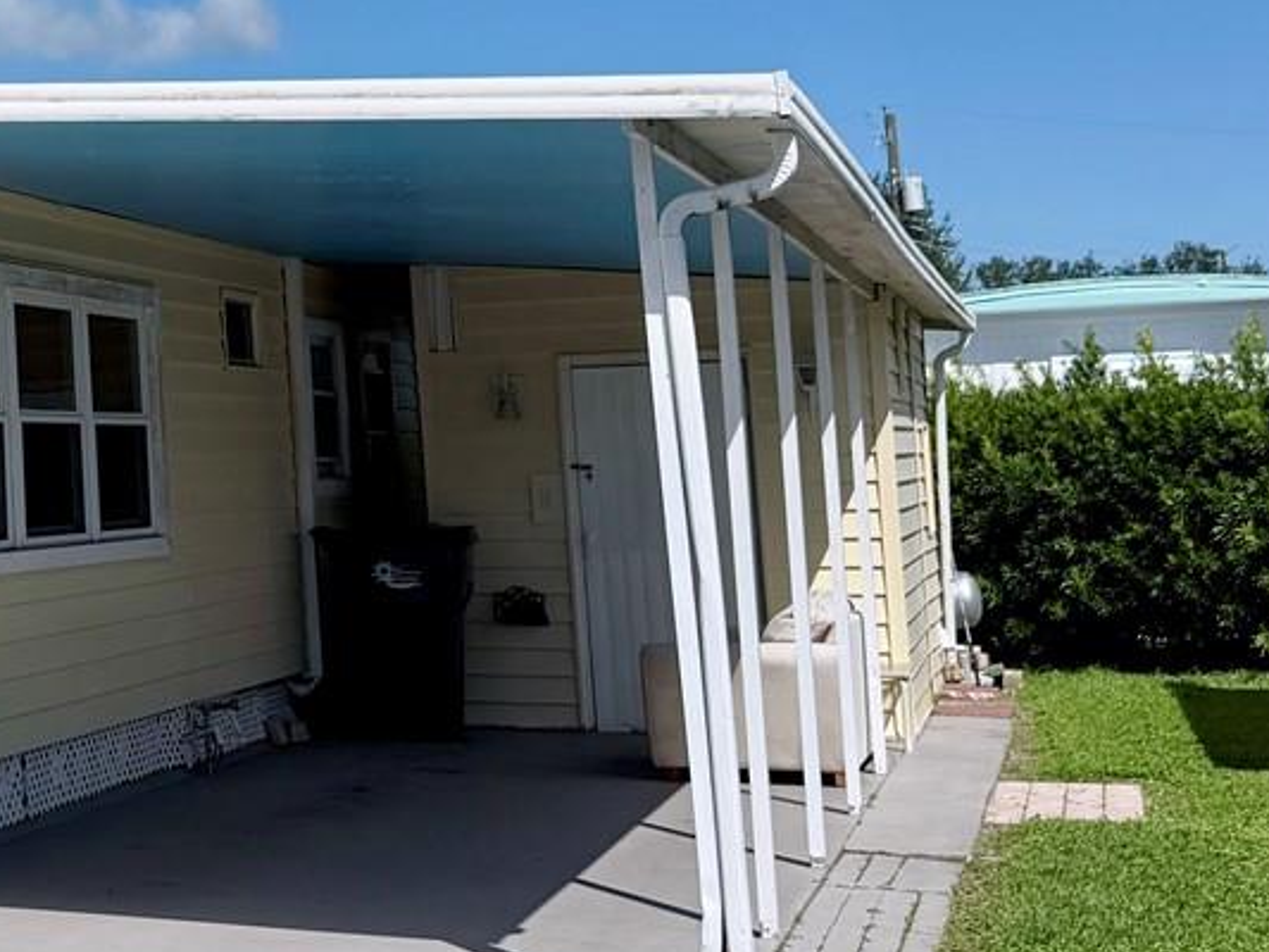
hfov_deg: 24.5
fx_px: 2640
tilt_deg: +5.8
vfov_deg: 20.2
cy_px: 164
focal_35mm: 72
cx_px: -257
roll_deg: +2.1
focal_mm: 6.76
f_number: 1.78
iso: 80
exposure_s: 1/11905
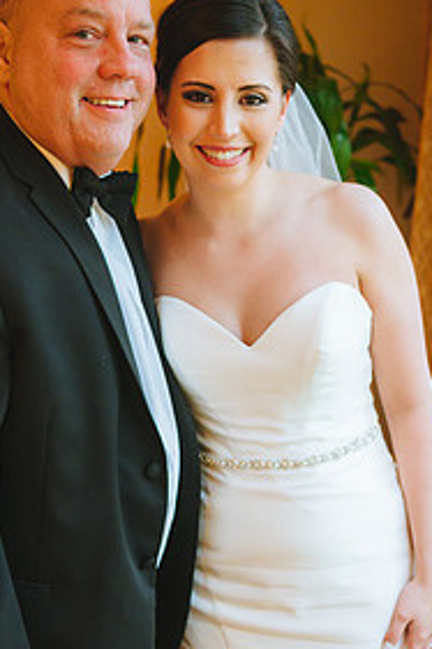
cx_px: 198
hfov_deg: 21.2
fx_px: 1153
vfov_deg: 31.4
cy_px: 374
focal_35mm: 64
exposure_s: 1/320
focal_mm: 40
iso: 4000
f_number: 2.8
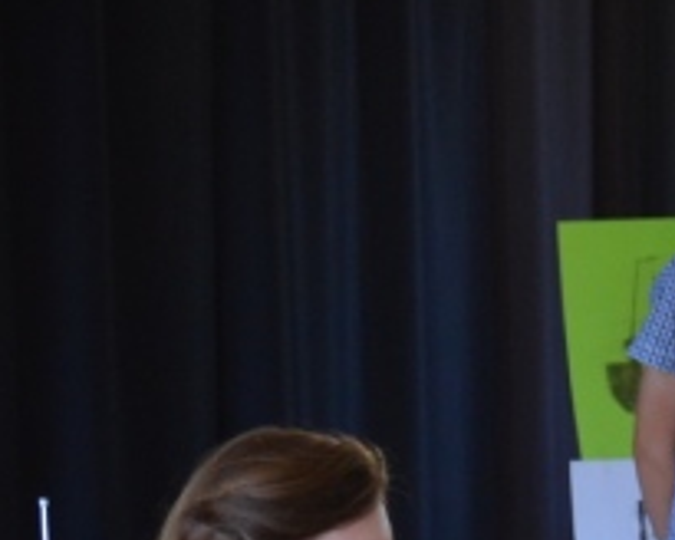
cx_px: 484
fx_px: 4475
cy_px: 823
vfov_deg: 6.8
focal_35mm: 224
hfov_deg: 8.6
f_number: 4.2
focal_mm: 32
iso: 640
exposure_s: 1/60
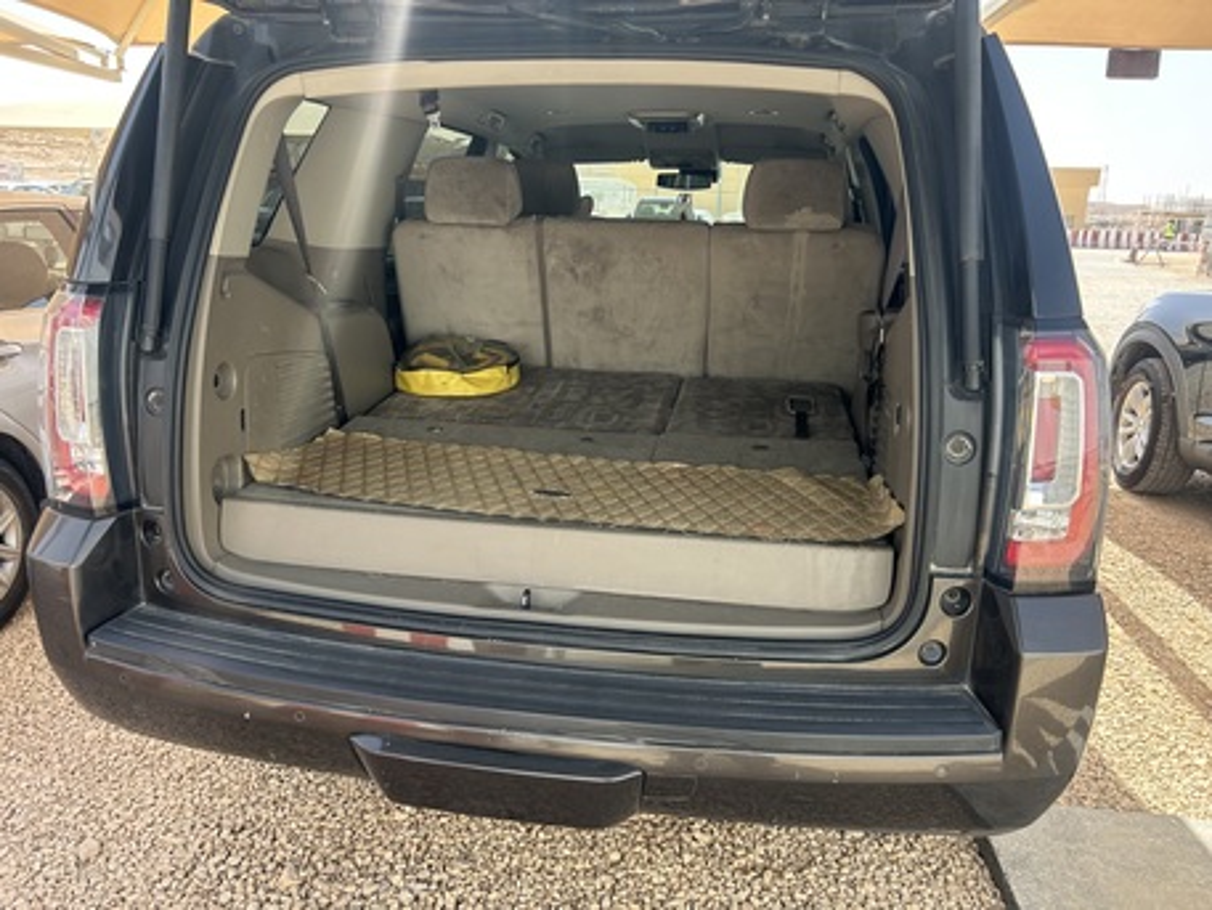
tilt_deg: -16.3
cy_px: 455
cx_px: 606
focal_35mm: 26
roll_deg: -1.7
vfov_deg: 53.1
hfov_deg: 67.3
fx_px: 911
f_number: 1.5
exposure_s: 1/803
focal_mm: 5.7
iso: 50
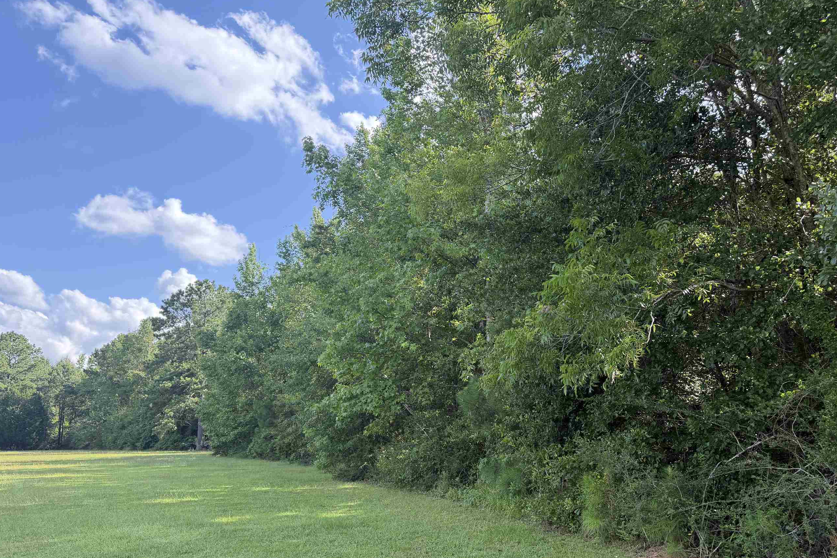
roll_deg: -0.4
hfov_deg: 61.7
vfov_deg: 43.2
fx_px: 697
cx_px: 479
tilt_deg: +5.2
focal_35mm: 30
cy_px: 353
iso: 100
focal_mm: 6.76
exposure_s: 1/813
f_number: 1.78
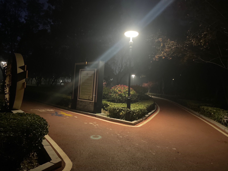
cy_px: 86
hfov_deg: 67.3
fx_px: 171
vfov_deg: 53.1
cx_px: 114
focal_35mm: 26
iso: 1000
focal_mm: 4.2
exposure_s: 1/17
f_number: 1.6
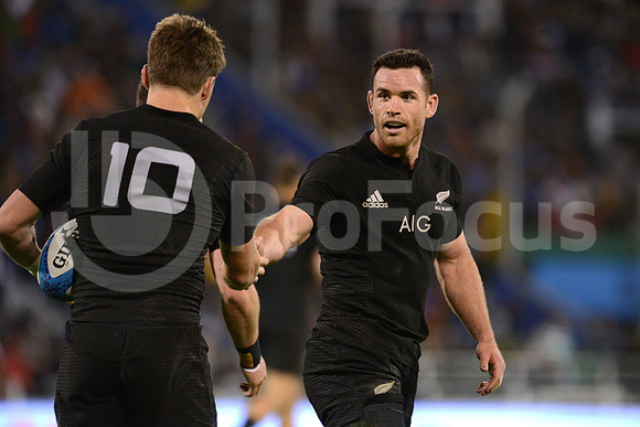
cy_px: 214
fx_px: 7468
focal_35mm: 420
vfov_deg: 3.3
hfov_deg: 4.9
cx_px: 320
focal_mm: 420
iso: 4500
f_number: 4
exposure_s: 1/800
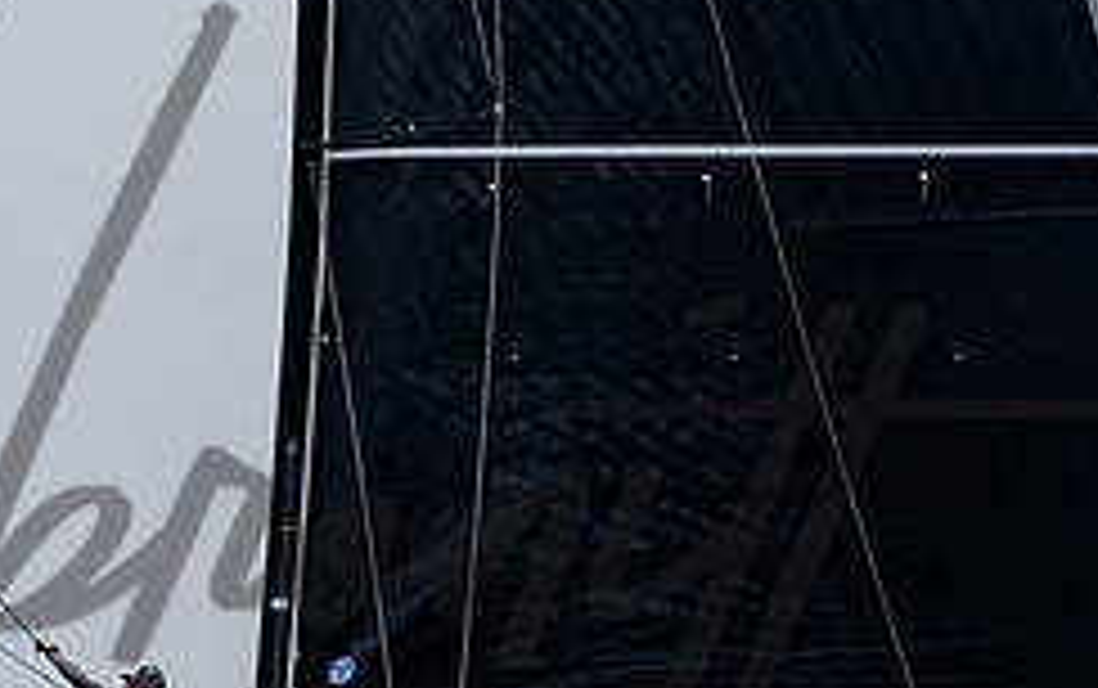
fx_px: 17312
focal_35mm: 578
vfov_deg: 2.3
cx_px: 475
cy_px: 631
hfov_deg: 3.6
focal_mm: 200
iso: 250
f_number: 6.3
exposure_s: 1/1600
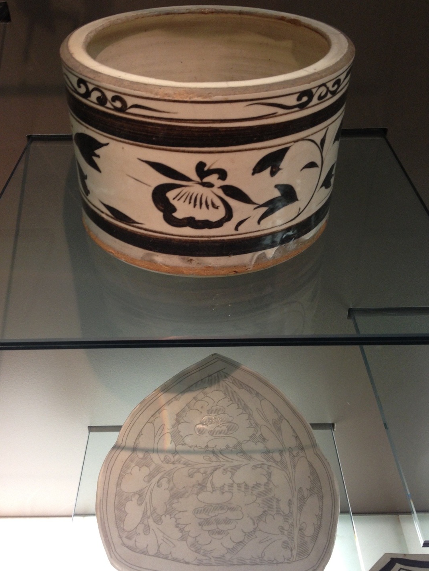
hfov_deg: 36.8
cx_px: 196
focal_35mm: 39
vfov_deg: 47.9
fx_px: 644
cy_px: 293
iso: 100
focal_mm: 4.28
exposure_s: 1/20
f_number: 2.4
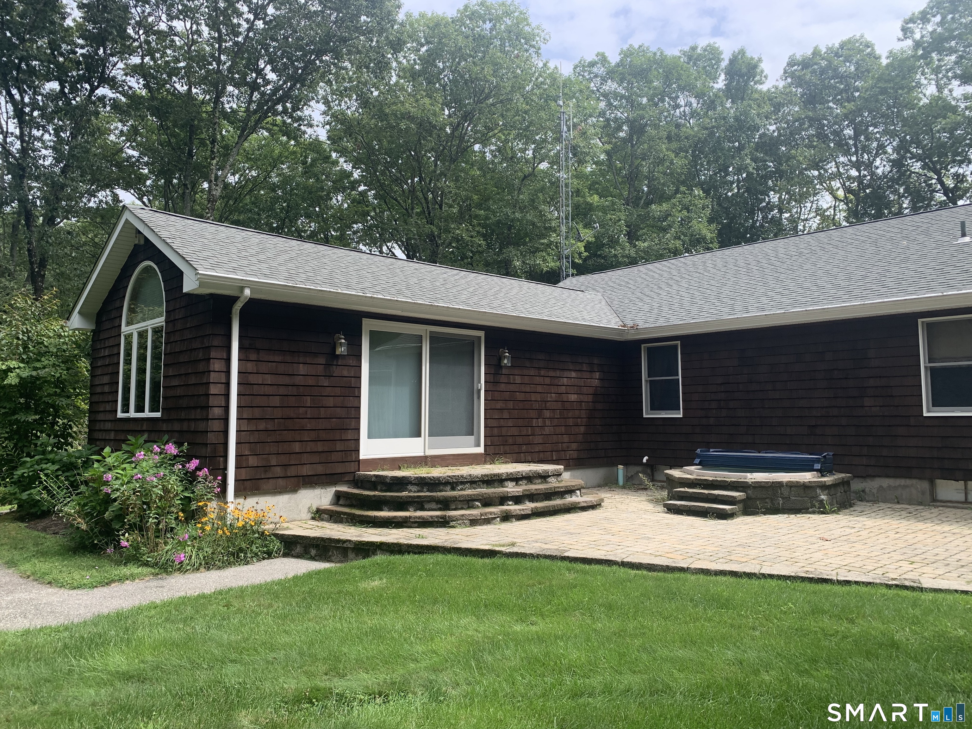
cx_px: 486
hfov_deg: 67.3
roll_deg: +0.6
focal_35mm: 26
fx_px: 730
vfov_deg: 53.1
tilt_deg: +5.3
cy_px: 364
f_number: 1.8
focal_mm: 4.25
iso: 25
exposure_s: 1/687
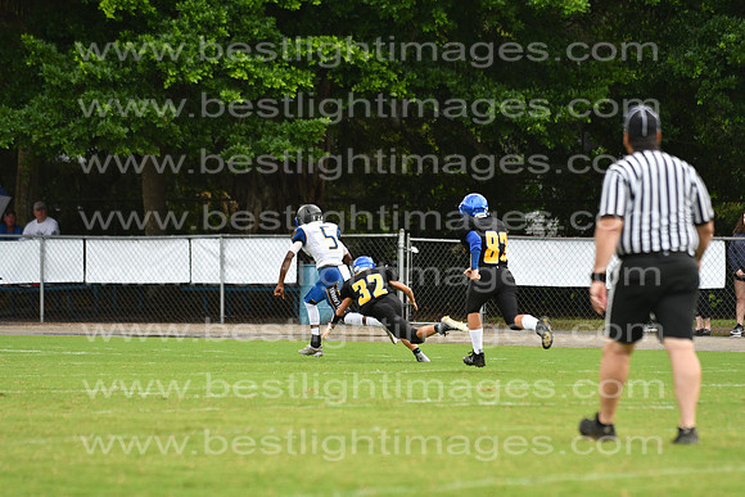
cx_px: 372
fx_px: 4347
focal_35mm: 210
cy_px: 248
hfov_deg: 9.8
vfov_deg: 6.5
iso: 800
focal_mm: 140
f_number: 3.5
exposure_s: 1/2000
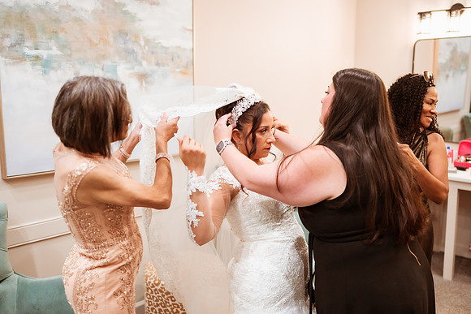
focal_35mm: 35
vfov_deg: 37.9
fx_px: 458
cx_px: 236
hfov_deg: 54.4
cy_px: 157
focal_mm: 35
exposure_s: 1/500
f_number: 1.8
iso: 1250
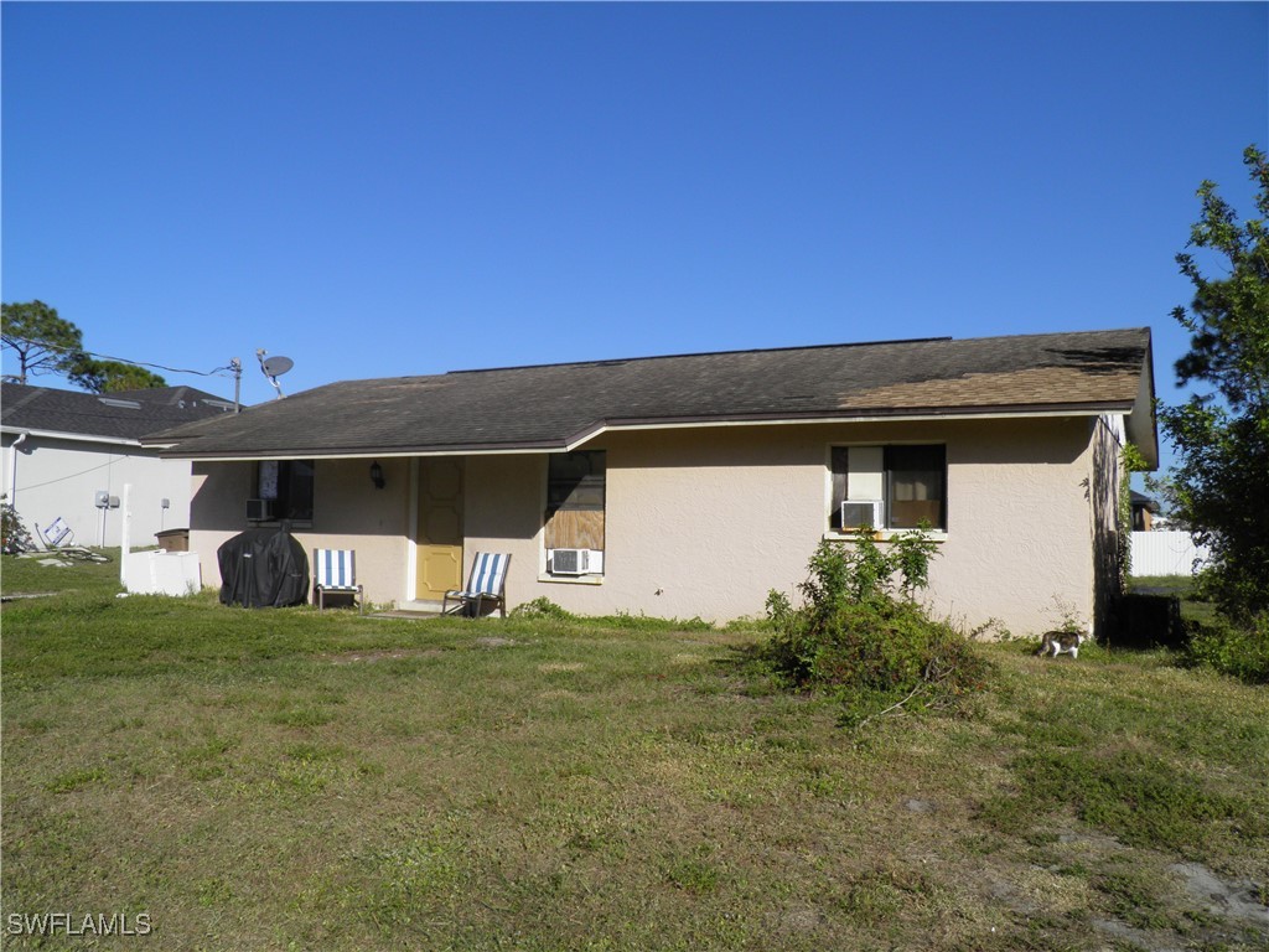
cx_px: 634
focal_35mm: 28
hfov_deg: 63.4
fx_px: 1026
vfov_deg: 49.7
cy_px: 476
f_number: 5.7
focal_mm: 4.9
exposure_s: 1/500
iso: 50
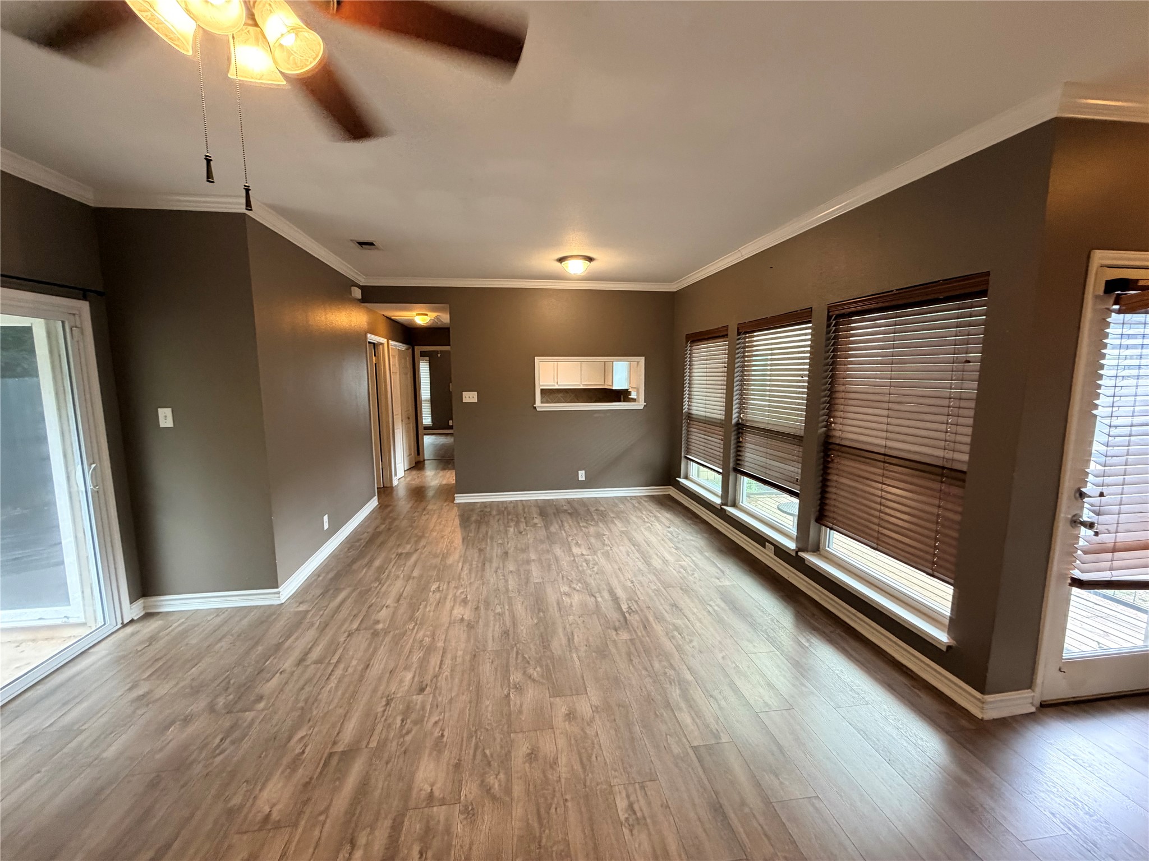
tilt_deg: -7.8
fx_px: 465
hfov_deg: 102.1
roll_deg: +0.8
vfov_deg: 85.7
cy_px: 430
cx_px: 574
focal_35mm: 14
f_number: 2.2
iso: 320
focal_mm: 2.22
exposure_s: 1/60
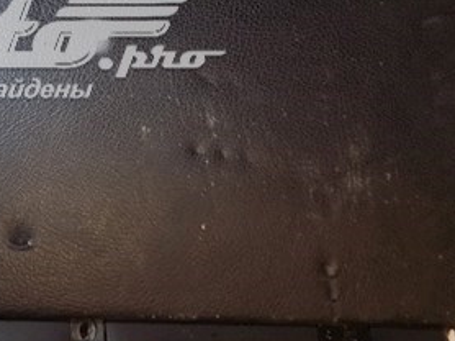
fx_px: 696
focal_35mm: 53
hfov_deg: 33.8
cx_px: 28
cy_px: 43
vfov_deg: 26.7
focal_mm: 4
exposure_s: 1/30
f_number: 3.1
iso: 200
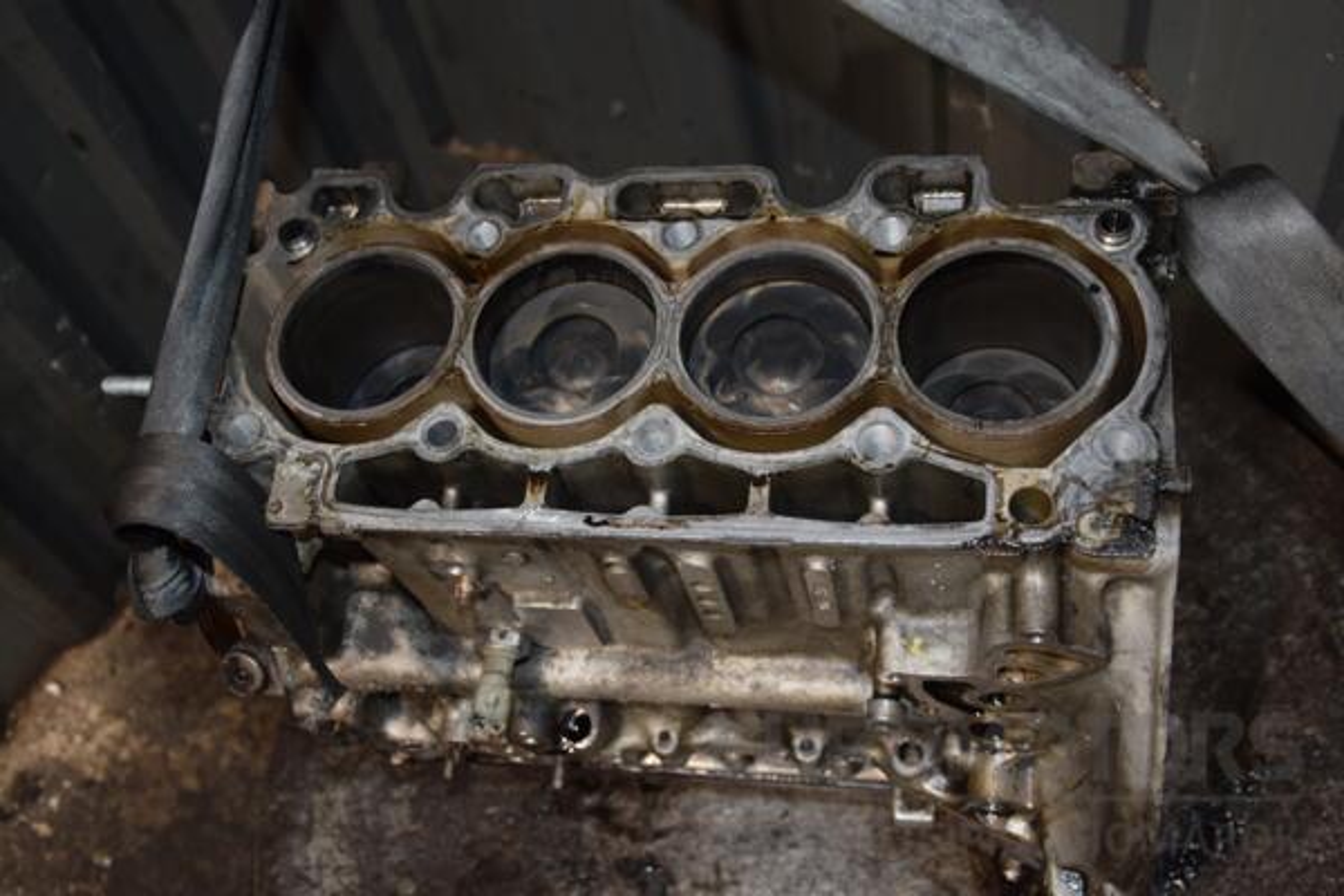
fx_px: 1456
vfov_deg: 34.2
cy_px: 448
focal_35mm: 39
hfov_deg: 49.6
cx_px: 672
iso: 800
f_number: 5
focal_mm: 26
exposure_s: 1/60
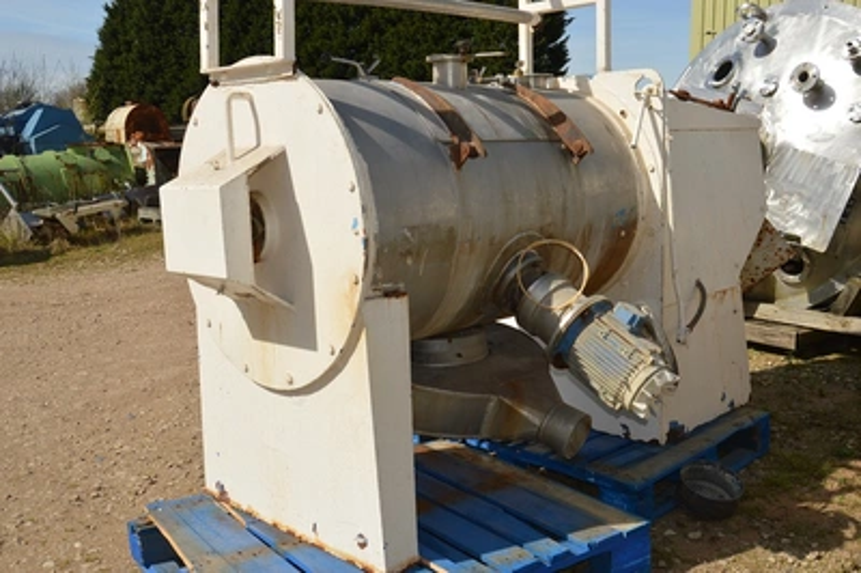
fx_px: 824
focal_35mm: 34
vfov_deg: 38.3
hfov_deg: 55.1
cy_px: 286
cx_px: 430
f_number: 11
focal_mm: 23
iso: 100
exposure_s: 1/200
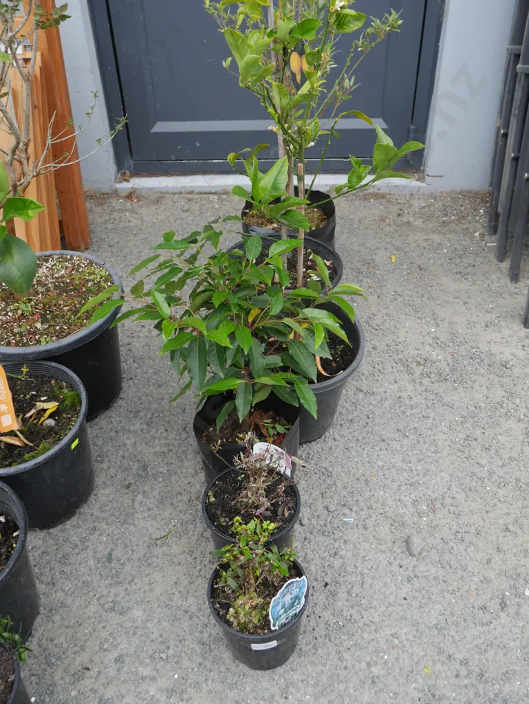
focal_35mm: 34
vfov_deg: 53.9
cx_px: 264
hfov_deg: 41.8
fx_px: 692
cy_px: 352
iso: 200
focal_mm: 17
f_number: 4.5
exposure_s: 1/160
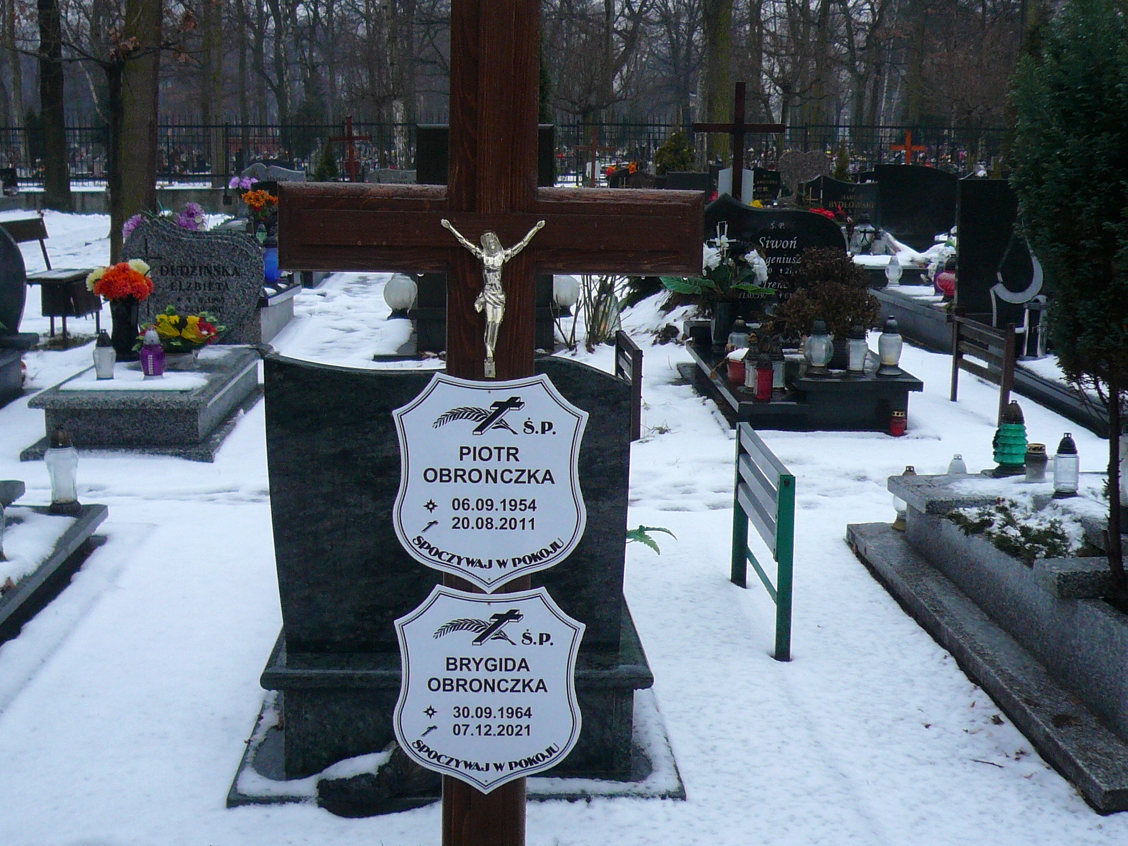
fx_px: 1434
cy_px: 423
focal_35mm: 44
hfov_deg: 42.9
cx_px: 564
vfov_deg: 32.9
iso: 100
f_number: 2.8
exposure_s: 1/40
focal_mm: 4.7
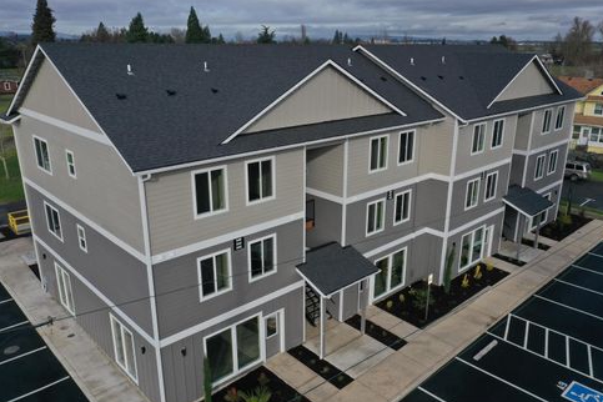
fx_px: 486
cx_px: 310
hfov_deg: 63.6
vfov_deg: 45.0
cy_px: 204
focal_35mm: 29
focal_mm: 10.26
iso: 100
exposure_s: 1/500
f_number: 6.3
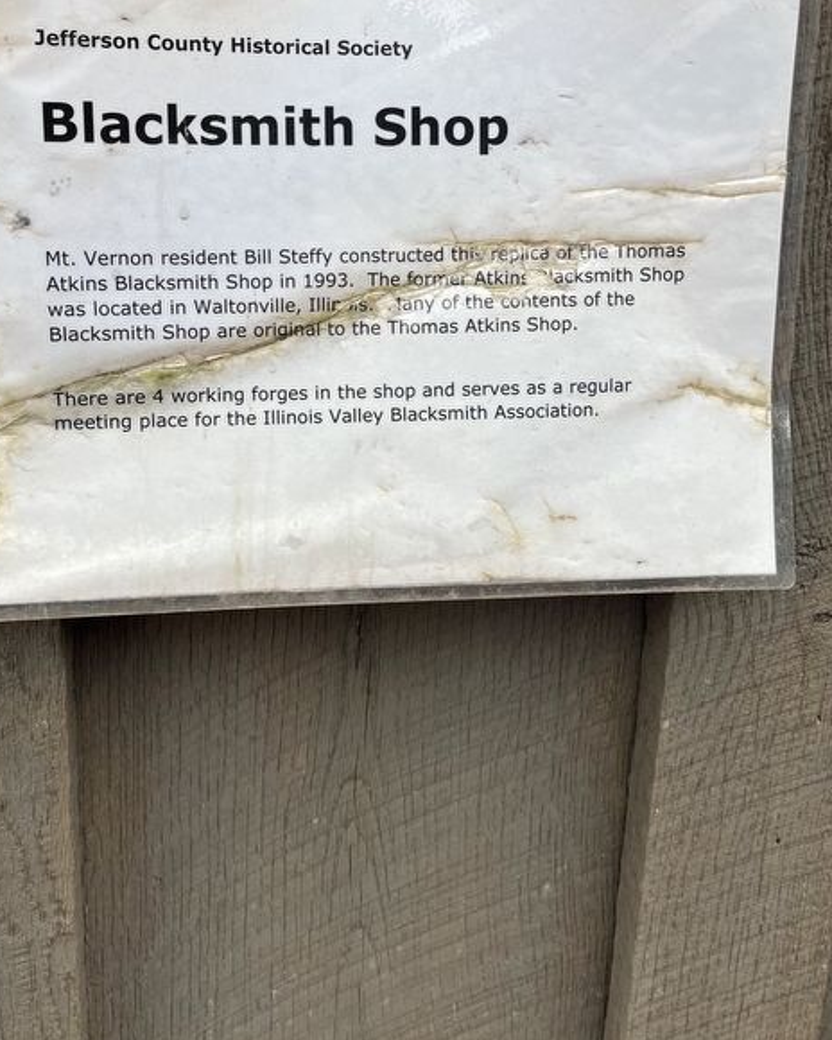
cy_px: 400
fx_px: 1077
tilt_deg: -9.2
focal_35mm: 35
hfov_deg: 42.1
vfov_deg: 51.1
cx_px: 341
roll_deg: -0.7
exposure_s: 1/178
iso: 40
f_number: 1.6
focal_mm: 5.1
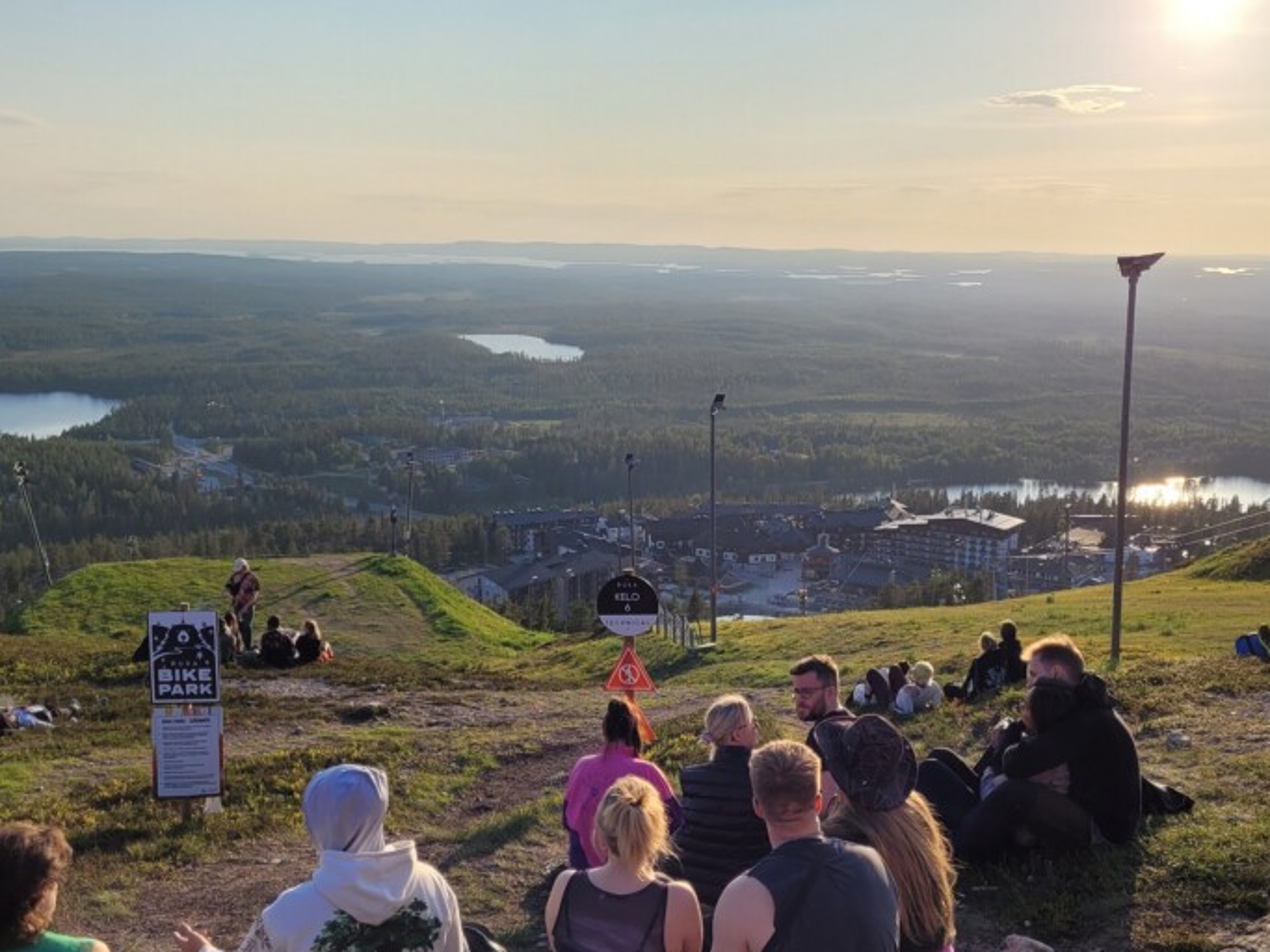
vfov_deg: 36.7
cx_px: 666
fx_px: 1431
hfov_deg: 47.9
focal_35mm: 39
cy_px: 549
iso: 40
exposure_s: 1/2021
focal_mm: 5.4
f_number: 1.8
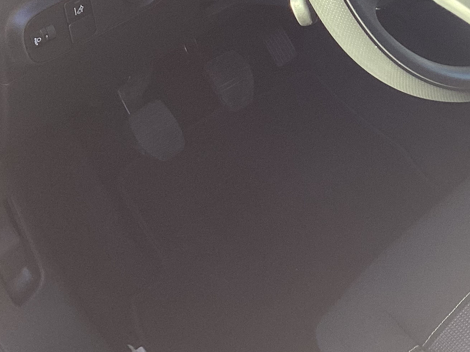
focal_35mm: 77
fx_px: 1046
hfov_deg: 23.7
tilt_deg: -36.7
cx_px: 522
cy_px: -40
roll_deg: -3.8
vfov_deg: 18.4
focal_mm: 3.3
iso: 40
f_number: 2.4
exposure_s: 1/100
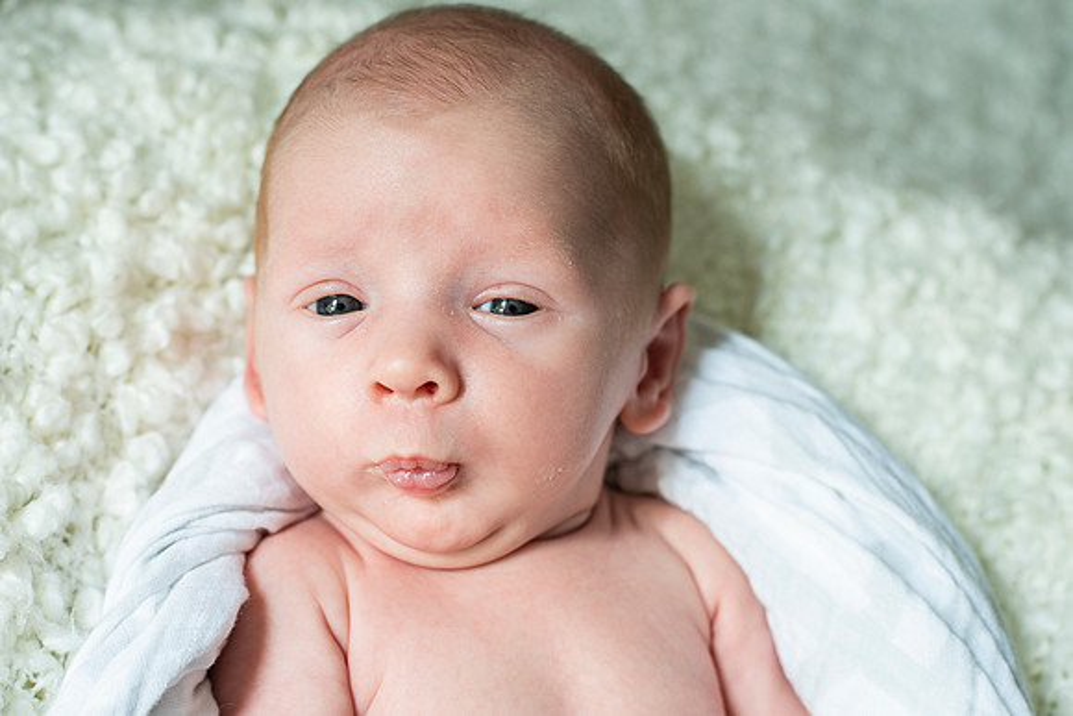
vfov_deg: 27.0
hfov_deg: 39.6
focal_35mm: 50
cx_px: 536
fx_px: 1491
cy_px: 358
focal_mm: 50
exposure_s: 1/100
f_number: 4.5
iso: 640
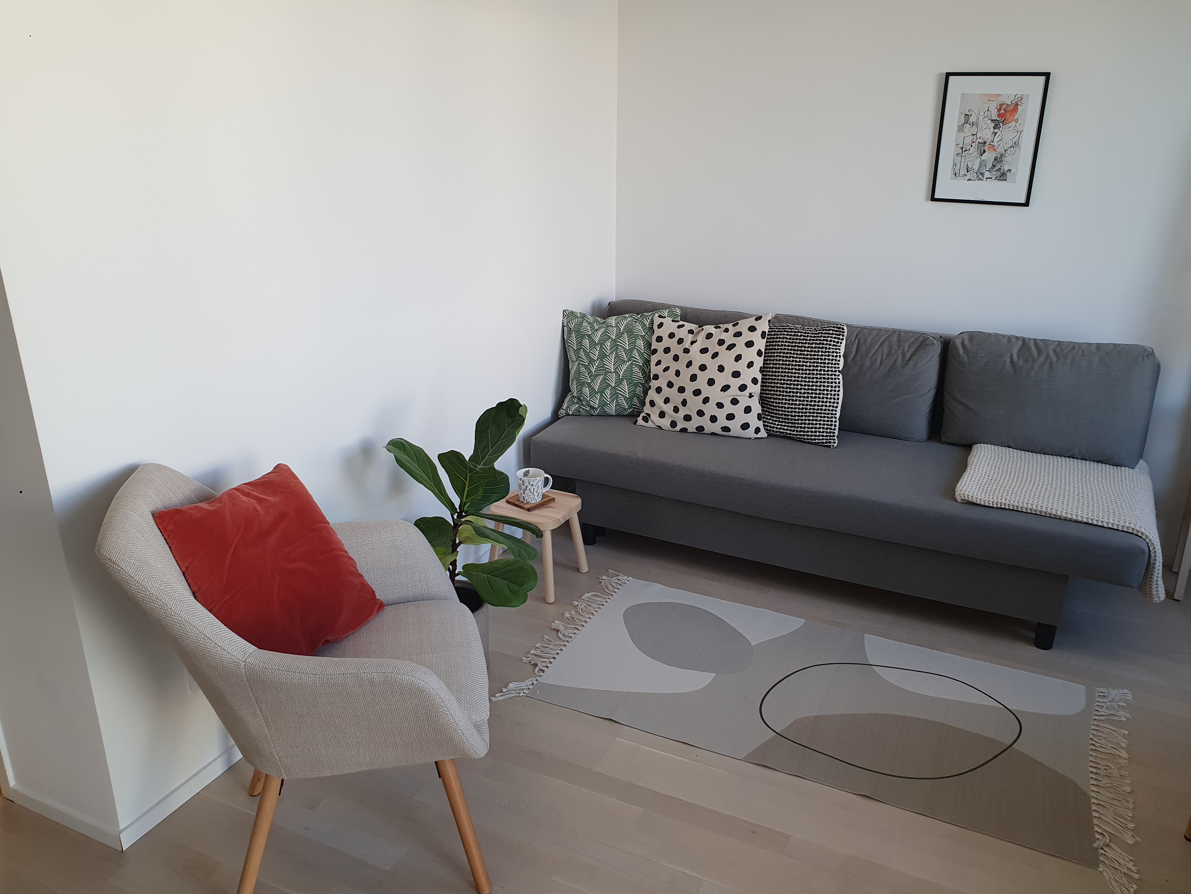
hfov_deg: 65.3
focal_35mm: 27
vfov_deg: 51.3
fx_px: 929
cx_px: 617
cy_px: 438
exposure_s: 1/100
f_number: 2.4
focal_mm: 4.32
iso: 100
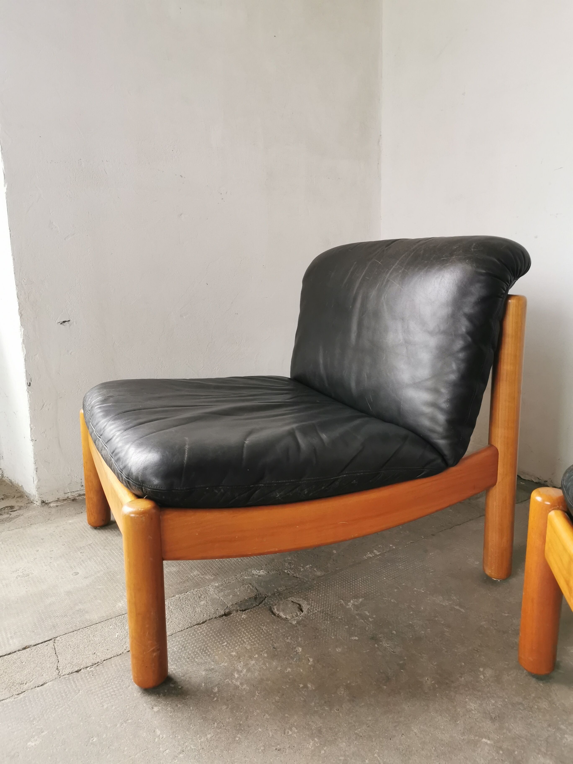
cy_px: 382
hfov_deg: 51.4
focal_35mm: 27
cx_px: 286
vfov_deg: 65.3
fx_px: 596
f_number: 1.6
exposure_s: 1/50
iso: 250
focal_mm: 5.56
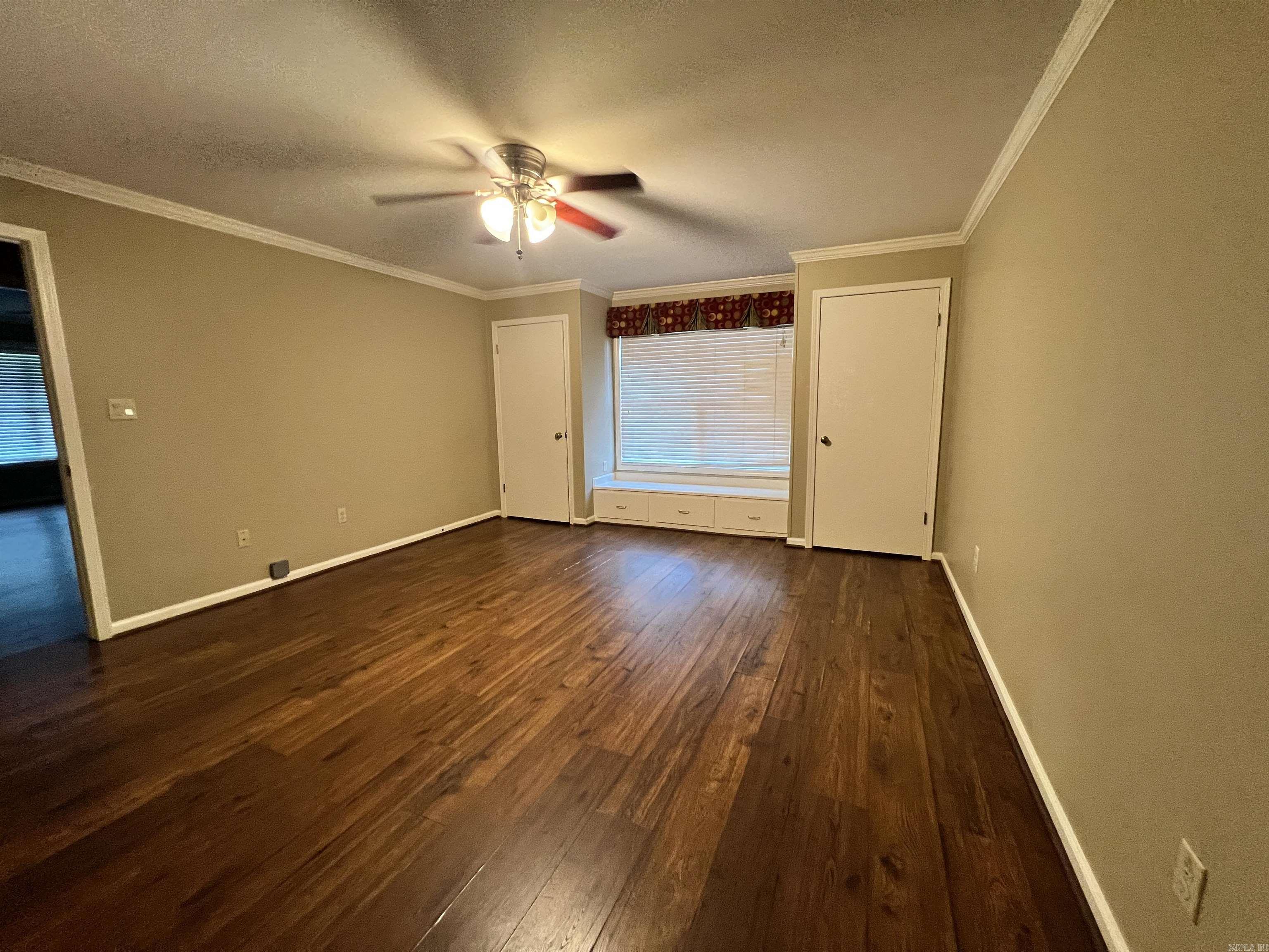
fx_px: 477
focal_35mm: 13
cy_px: 476
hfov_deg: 106.2
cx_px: 634
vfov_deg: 89.9
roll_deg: +0.9
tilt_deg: -8.1
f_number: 1.8
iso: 400
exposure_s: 1/60
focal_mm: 1.57
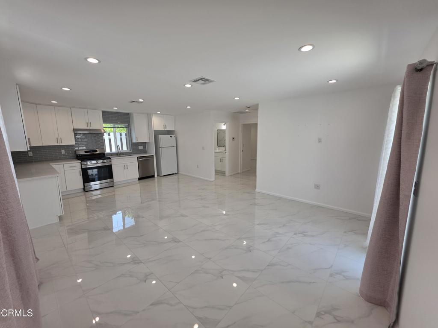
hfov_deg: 106.2
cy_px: 164
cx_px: 219
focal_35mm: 13
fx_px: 164
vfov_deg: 89.9
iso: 32
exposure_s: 1/120
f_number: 1.9
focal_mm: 2.2
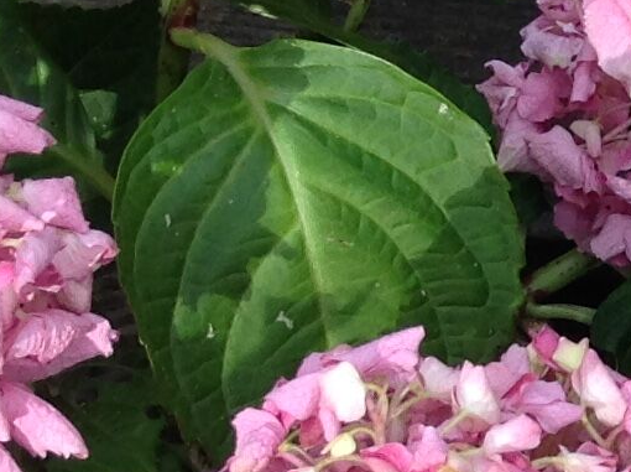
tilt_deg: -48.9
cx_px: 1459
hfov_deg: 9.9
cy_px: 411
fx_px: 3240
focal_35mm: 178
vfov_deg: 8.3
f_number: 2.4
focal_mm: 4.28
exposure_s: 1/185
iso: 50
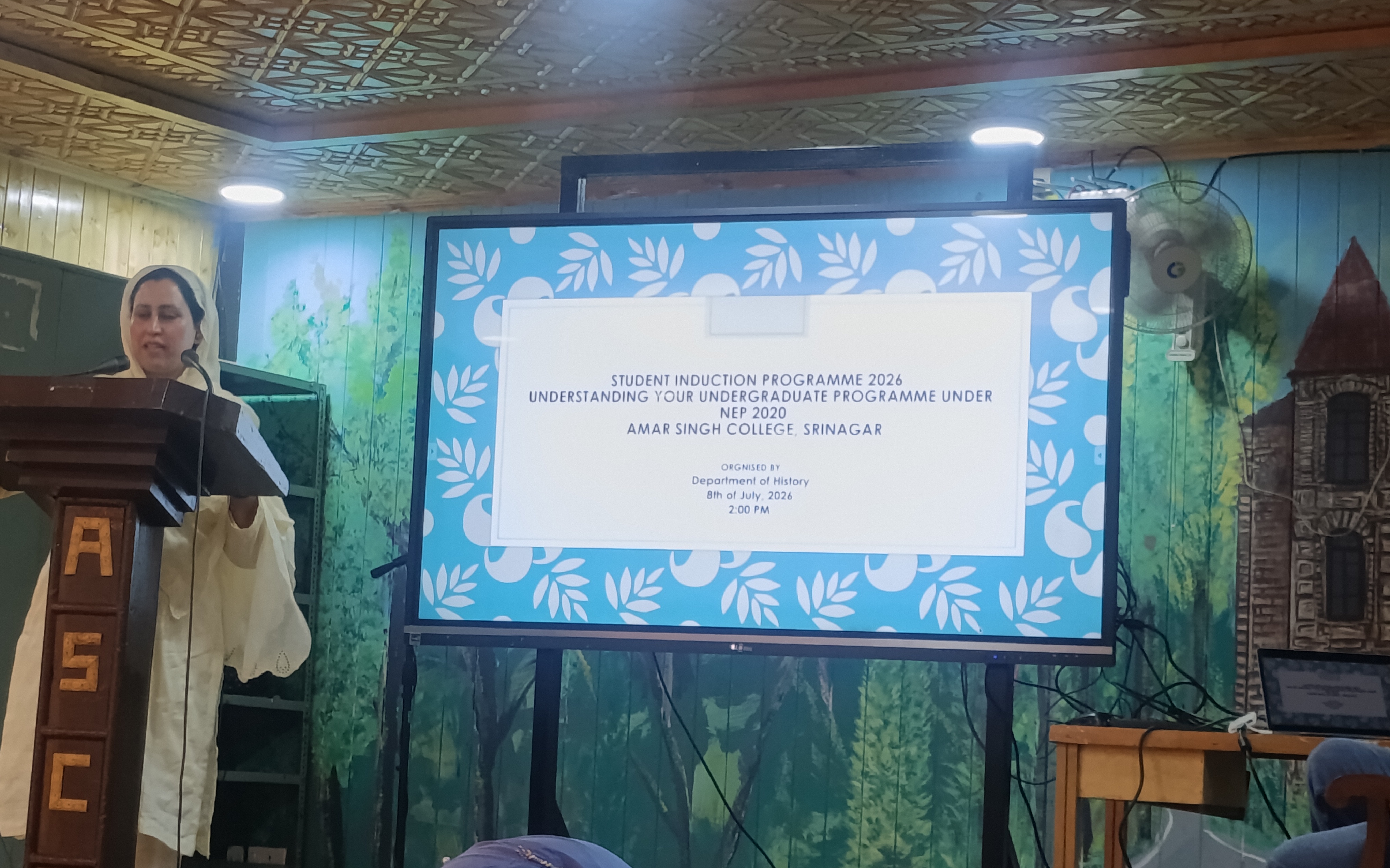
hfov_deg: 25.2
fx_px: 3106
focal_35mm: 82
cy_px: 377
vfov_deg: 15.9
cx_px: 698
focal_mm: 4.94
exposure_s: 1/101
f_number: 1.5
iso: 273
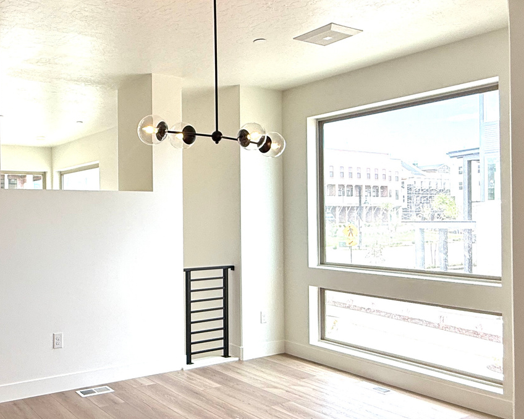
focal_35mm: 33
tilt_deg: +0.4
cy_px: 216
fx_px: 512
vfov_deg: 44.5
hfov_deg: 51.0
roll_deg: +0.2
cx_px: 107
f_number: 2.2
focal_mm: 2.22
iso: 64
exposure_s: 1/455
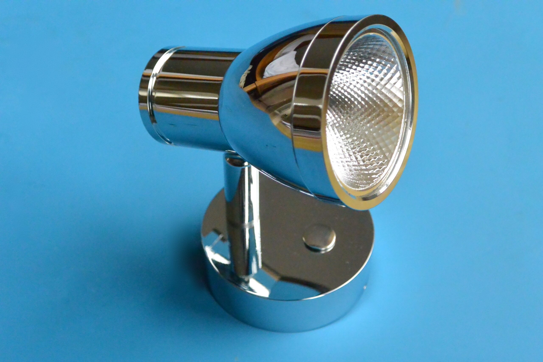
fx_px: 845
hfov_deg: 35.6
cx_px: 272
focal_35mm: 56
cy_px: 181
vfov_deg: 24.2
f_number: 5
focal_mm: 21.1
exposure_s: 1/125
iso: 2800
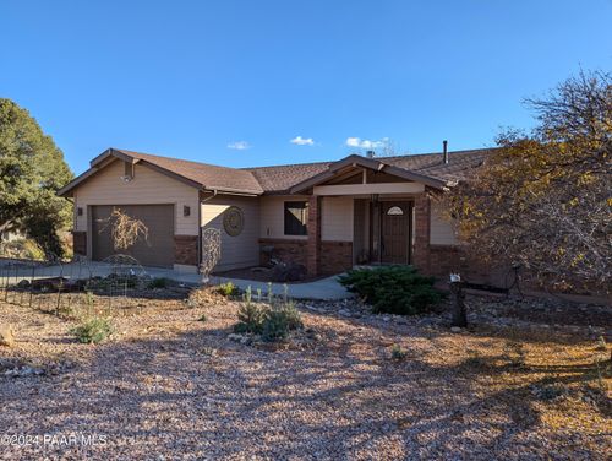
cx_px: 306
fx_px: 425
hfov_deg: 71.5
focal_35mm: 24
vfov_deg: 56.9
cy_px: 230
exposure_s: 1/1192
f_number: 1.85
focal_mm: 6.81
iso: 46
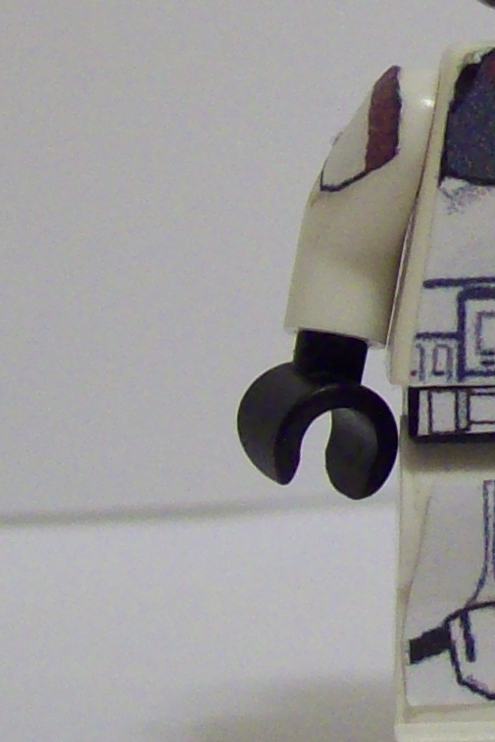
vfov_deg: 11.6
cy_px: 51
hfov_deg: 7.6
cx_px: 903
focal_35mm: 176
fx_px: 3628
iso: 163
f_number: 3
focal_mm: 7.6
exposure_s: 1/8
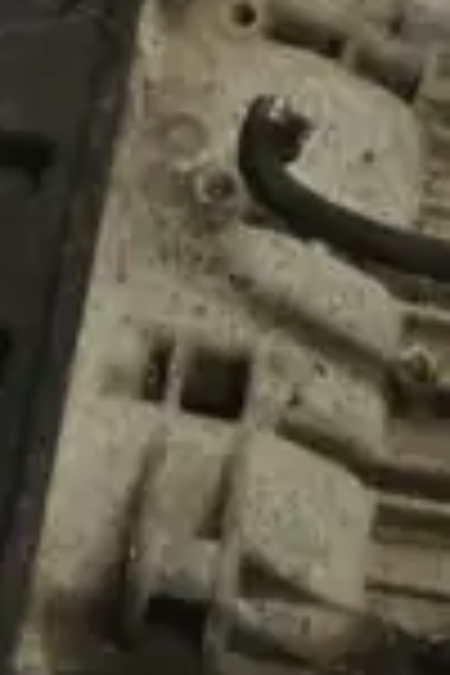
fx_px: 3506
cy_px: 243
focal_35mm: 187
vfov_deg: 11.0
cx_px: 544
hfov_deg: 7.3
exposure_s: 1/6
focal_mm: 19.6
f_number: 4.8
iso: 200
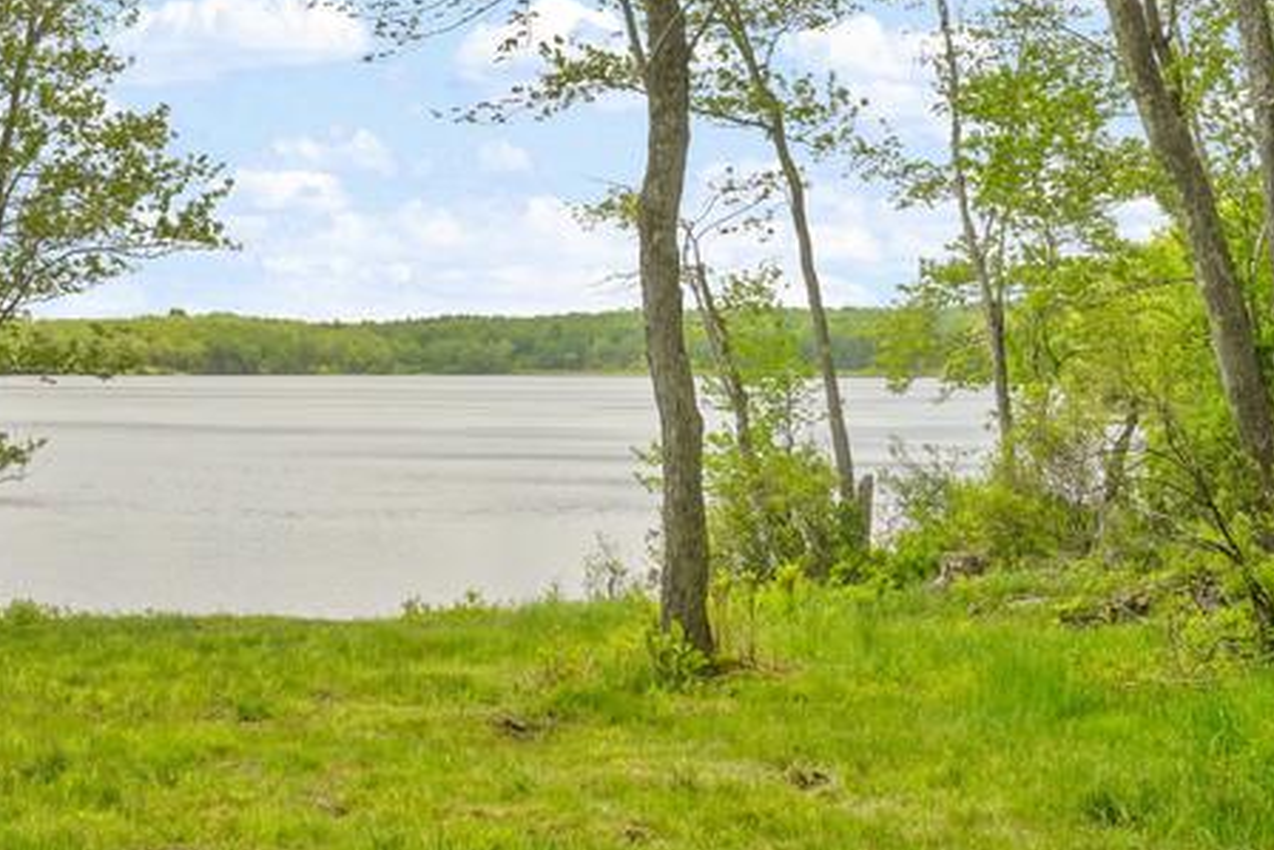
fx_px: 2265
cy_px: 118
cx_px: 330
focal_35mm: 64
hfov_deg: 30.9
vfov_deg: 20.9
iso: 100
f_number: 7.1
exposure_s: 1/40
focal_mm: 28
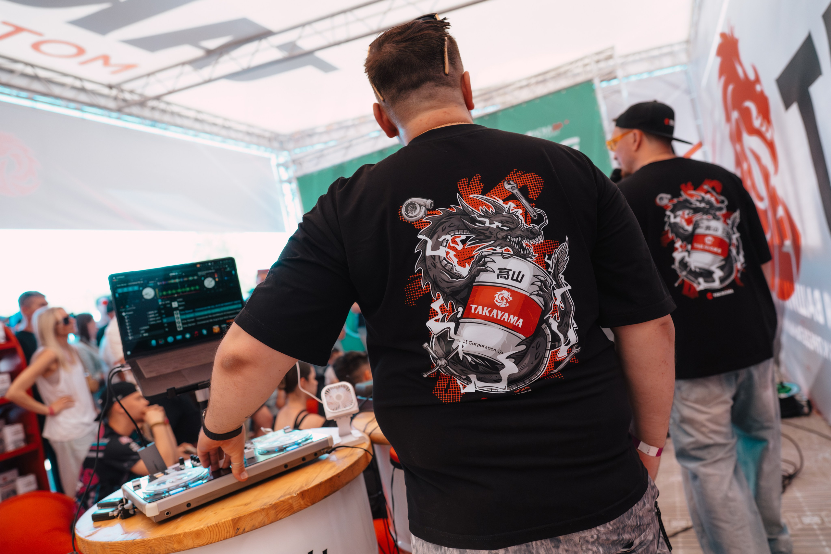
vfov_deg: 53.1
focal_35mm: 24
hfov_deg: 73.8
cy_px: 277
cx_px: 416
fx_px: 554
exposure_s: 1/4000
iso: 2000
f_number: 2.8
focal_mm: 24
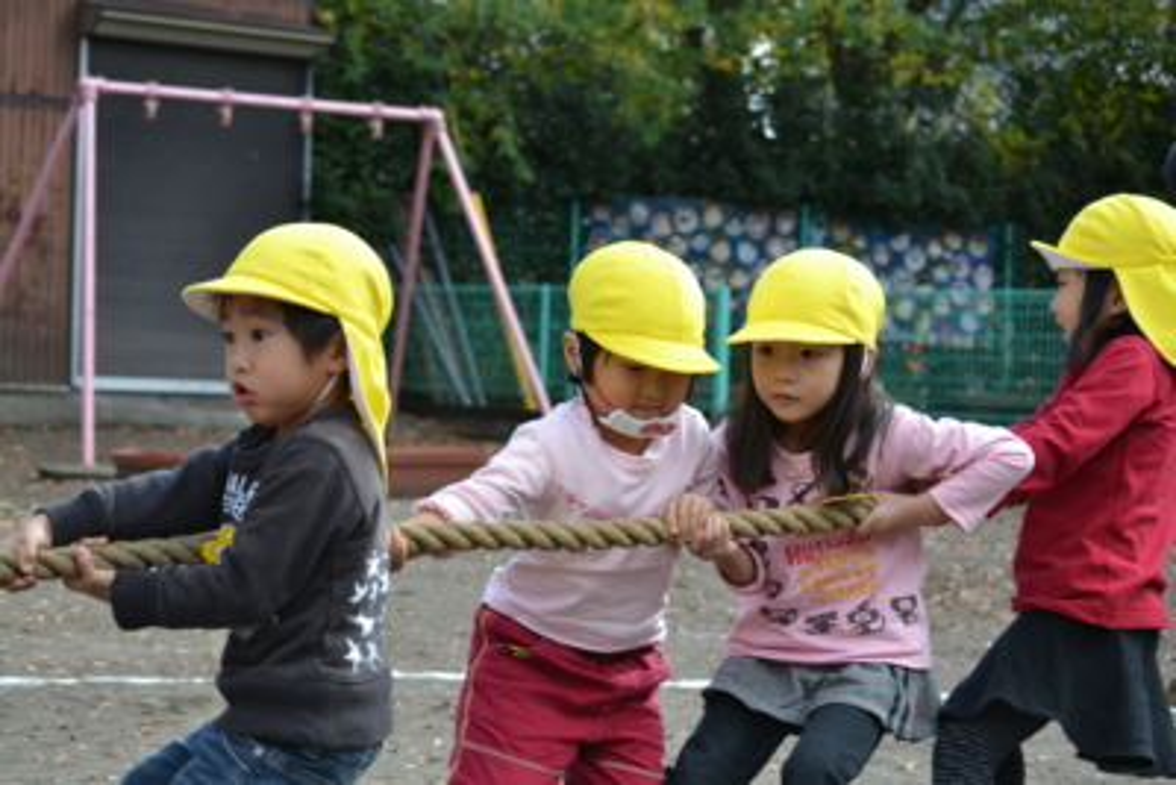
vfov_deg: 16.6
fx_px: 2696
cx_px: 588
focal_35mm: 82
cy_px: 392
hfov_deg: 24.6
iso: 125
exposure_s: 1/125
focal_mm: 55
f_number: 5.6
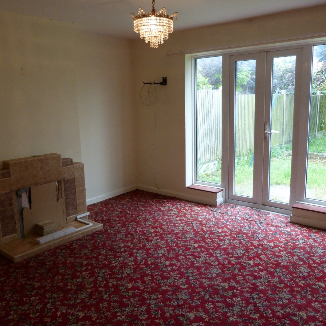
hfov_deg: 54.0
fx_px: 320
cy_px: 165
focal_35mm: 30
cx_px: 161
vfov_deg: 54.0
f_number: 2.8
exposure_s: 1/60
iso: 125
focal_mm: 4.5
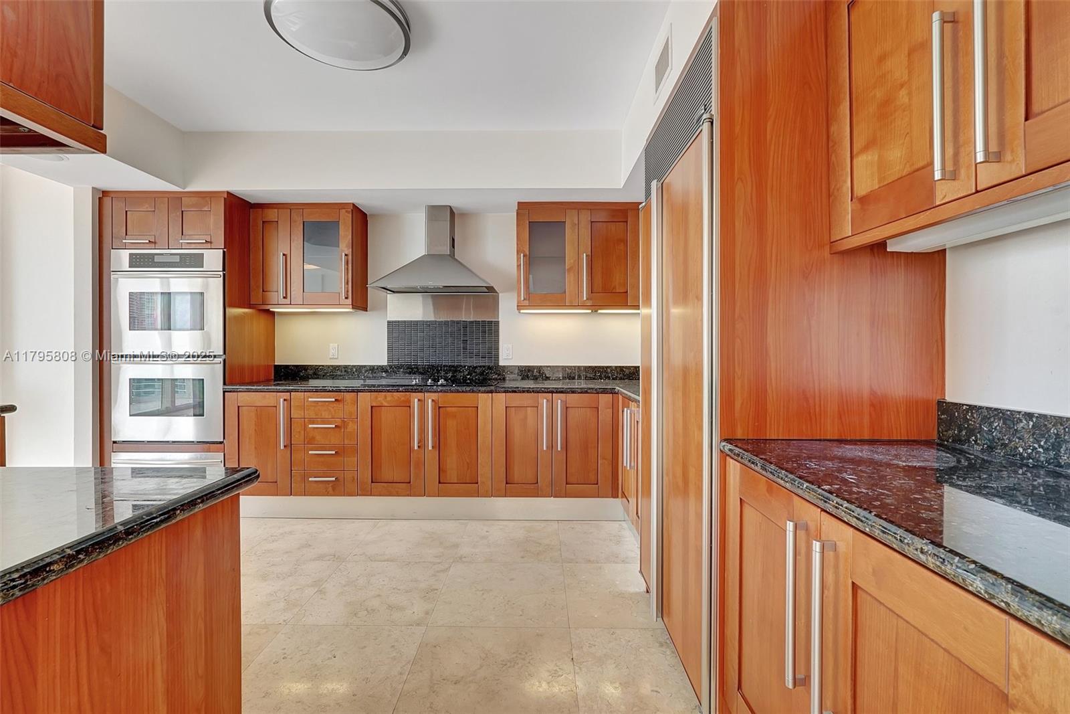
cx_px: 535
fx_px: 490
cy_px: 357
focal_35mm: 16
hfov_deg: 95.0
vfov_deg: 72.1
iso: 640
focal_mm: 16.5
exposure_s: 1/3.33
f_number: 13
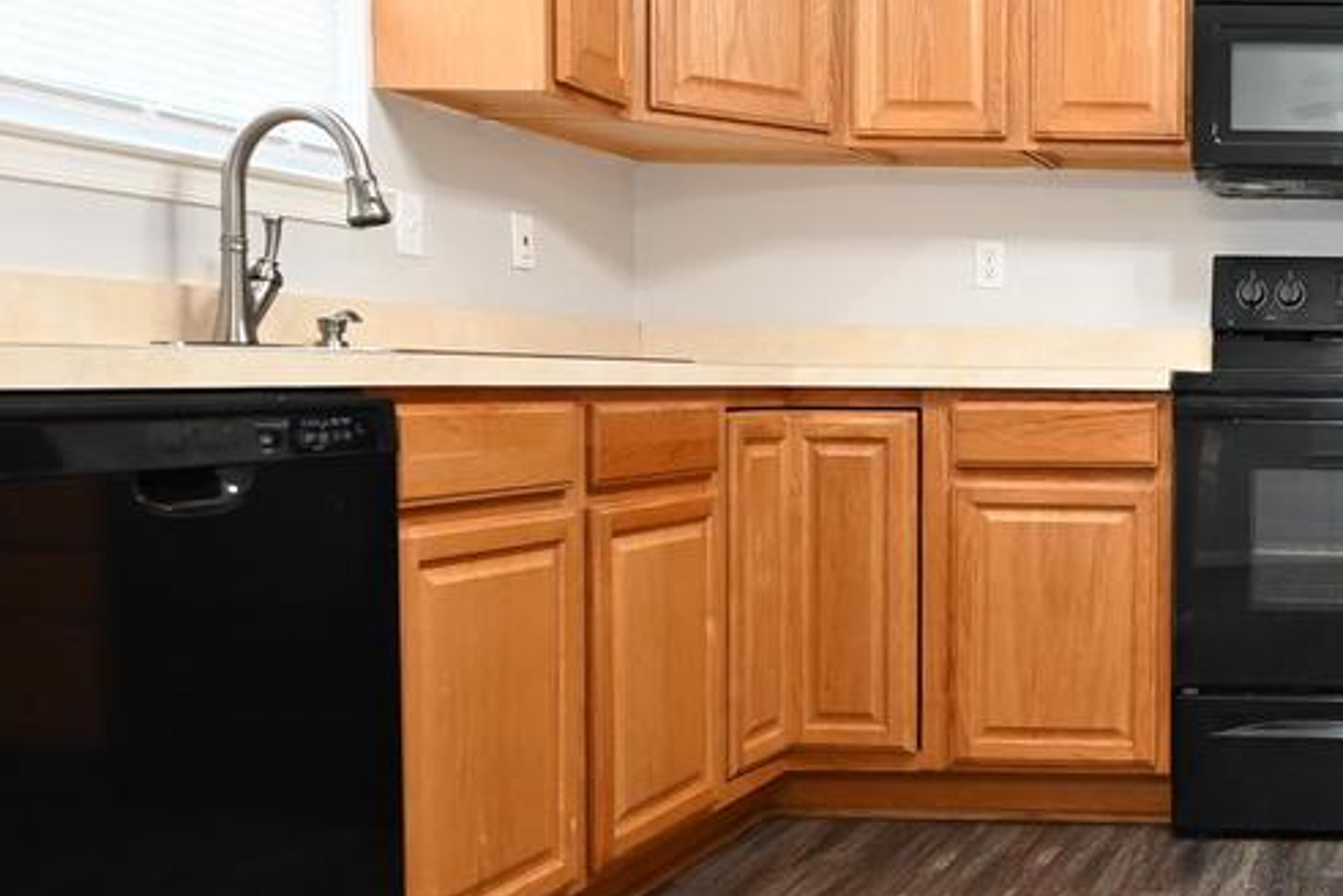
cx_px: 1417
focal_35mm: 41
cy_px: 429
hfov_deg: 40.1
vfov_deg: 32.6
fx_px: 1529
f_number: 4
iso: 1100
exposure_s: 1/60
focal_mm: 14
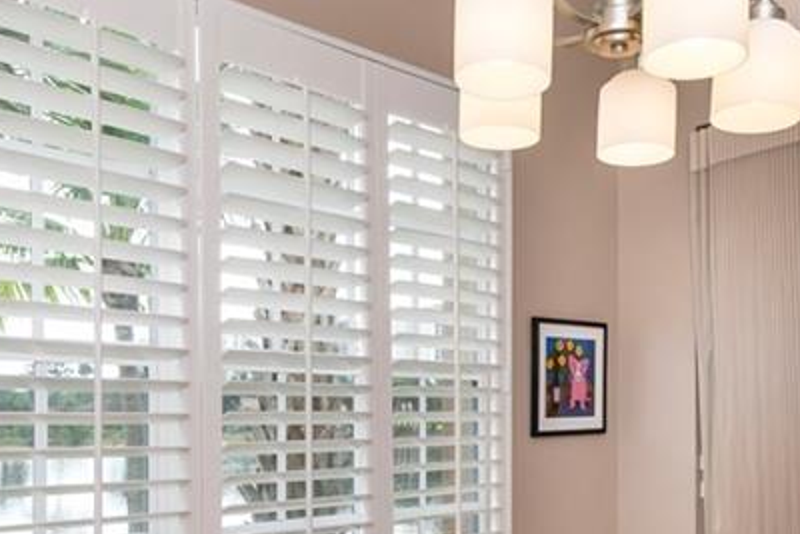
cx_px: 480
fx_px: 911
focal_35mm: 41
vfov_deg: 31.8
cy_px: 425
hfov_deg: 47.1
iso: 400
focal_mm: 16
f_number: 9
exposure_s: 1/80
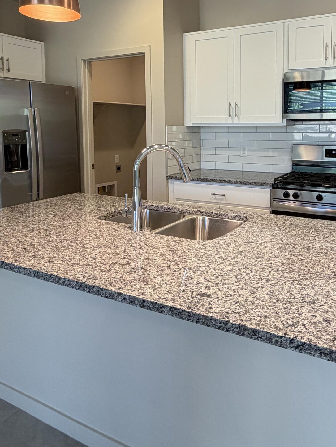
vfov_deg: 60.4
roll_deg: +0.7
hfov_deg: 47.5
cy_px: 155
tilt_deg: -4.9
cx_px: 221
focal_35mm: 29
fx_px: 375
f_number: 2.2
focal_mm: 2.22
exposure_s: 1/120
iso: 250
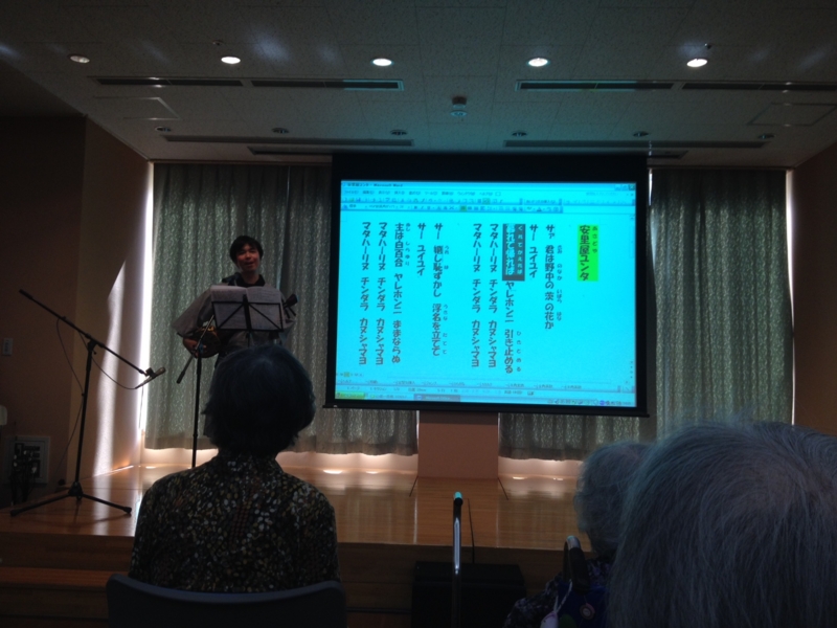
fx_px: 846
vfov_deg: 40.7
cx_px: 418
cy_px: 314
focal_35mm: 35
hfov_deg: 52.6
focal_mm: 4.28
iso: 64
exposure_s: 1/50
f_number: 2.4
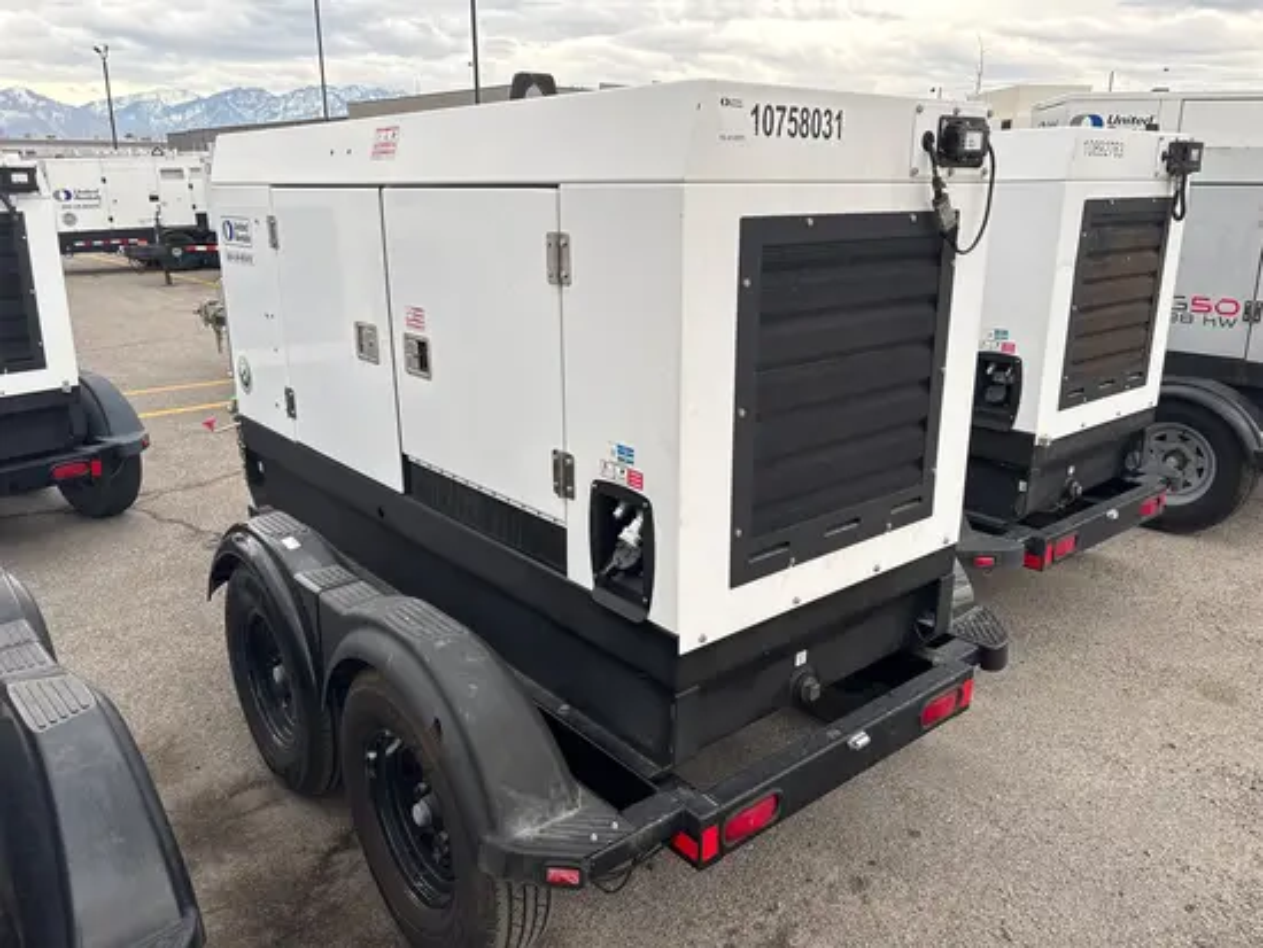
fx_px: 949
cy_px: 474
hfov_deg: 67.3
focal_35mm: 26
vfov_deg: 53.1
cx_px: 632
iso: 50
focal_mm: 5.96
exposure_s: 1/435
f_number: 1.6
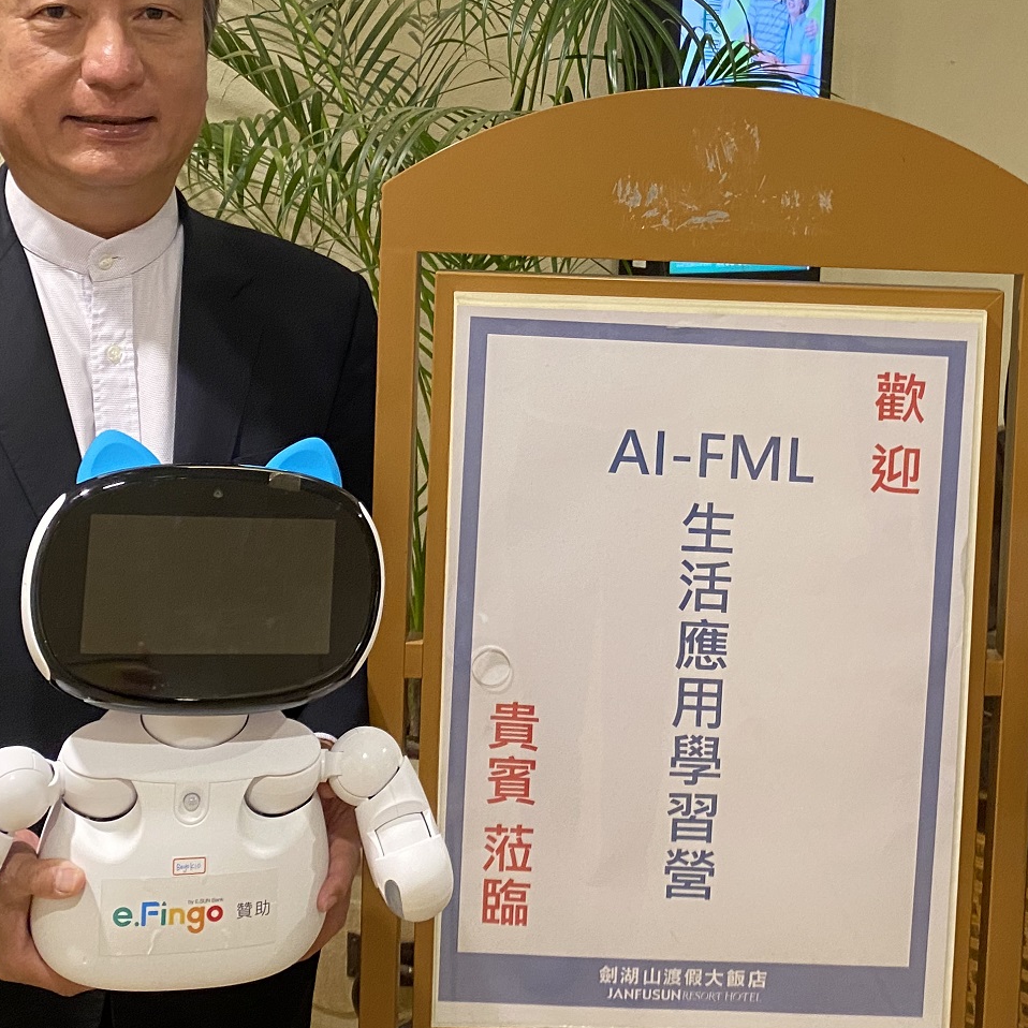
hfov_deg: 35.1
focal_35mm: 48
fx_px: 1613
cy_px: 269
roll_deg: -2.8
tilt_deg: -5.9
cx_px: 652
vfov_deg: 34.7
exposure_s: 1/60
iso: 320
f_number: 1.8
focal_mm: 4.25
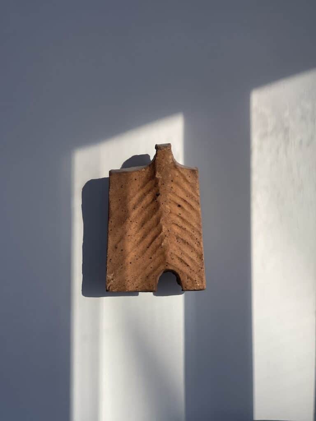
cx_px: 158
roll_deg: -0.1
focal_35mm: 64
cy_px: 210
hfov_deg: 22.9
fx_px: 779
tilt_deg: +0.7
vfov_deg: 30.3
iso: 125
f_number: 2.2
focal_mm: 7.5
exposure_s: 1/121
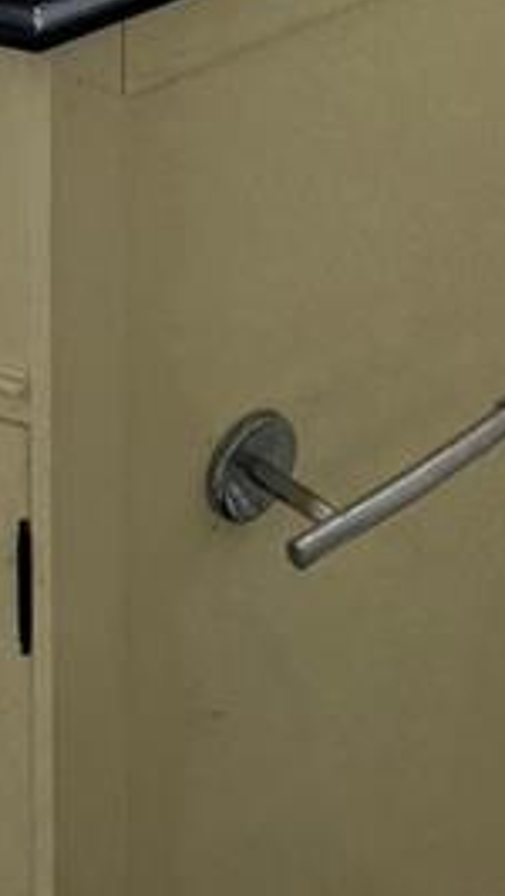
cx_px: 300
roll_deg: -0.4
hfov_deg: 10.3
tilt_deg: -13.9
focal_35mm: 118
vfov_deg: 15.8
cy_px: -660
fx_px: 2804
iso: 64
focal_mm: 6.76
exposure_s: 1/171
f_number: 1.78
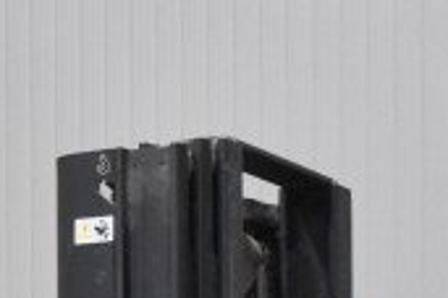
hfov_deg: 8.9
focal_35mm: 232
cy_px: 878
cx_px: 194
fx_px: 2887
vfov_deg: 5.6
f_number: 4
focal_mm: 22
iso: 1600
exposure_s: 1/50
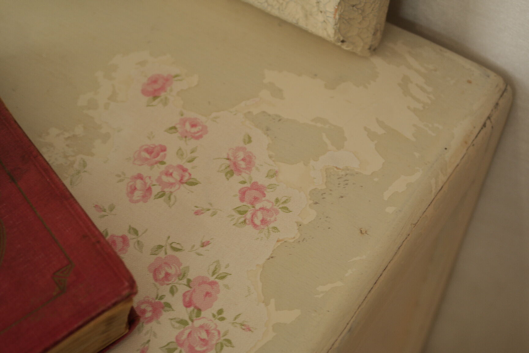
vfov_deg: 23.4
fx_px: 852
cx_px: 264
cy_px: 176
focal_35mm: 58
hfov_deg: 34.5
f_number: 5.6
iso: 200
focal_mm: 38
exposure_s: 1/30
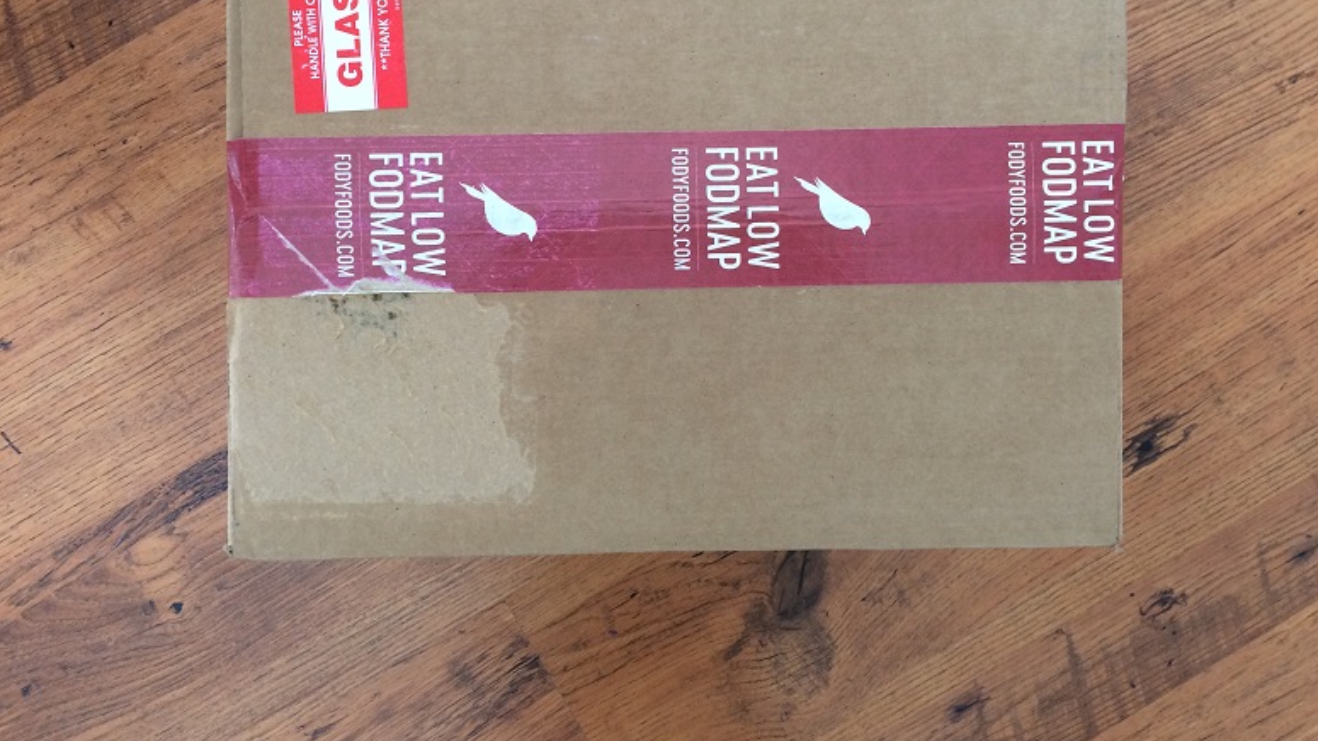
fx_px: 1118
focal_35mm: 32
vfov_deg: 36.4
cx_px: 659
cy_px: 263
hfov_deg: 61.0
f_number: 2.2
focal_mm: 4.15
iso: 100
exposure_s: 1/30
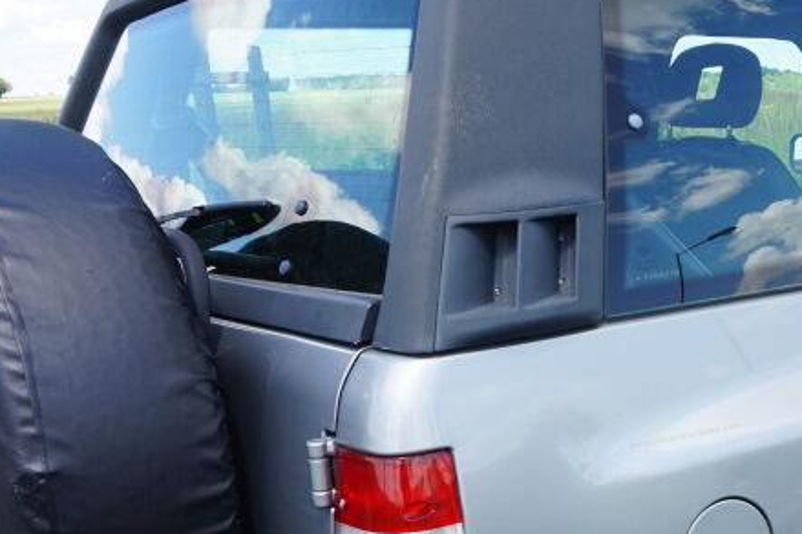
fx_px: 1247
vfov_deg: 23.8
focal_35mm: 56
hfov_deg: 34.1
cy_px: 435
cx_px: 685
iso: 100
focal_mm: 16
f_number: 9
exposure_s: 1/80
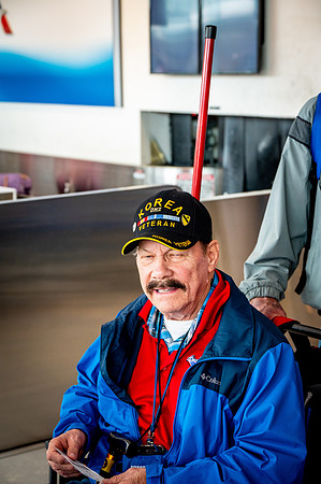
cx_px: 160
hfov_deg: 18.6
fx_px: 979
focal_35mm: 73
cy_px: 242
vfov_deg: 27.7
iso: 1400
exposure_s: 1/80
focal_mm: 73
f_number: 6
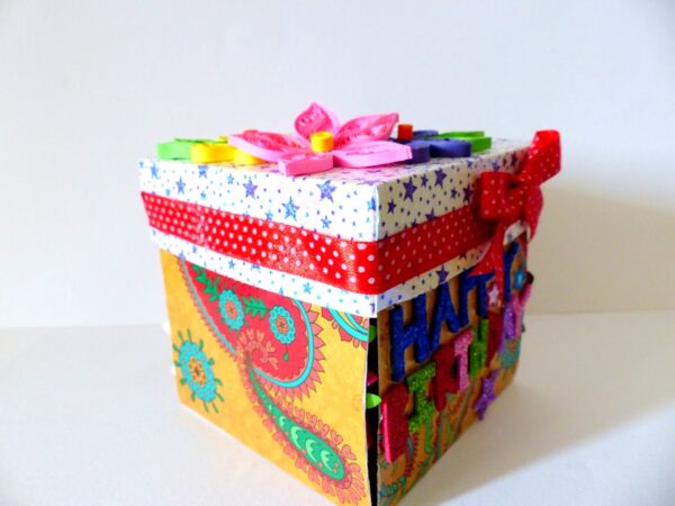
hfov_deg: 69.4
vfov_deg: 54.9
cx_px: 338
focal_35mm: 25
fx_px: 487
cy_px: 253
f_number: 2.8
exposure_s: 1/50
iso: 400
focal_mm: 4.5
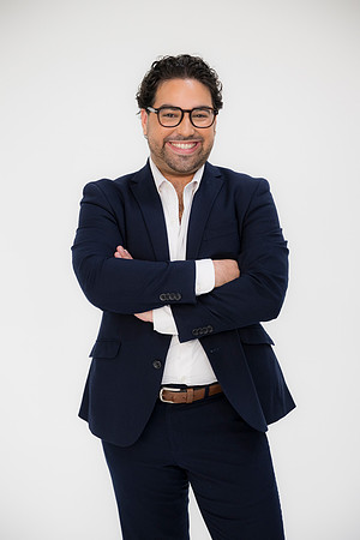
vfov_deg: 26.7
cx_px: 180
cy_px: 270
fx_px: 1140
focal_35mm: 76
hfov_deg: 17.9
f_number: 3.2
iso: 800
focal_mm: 76
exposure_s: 1/125
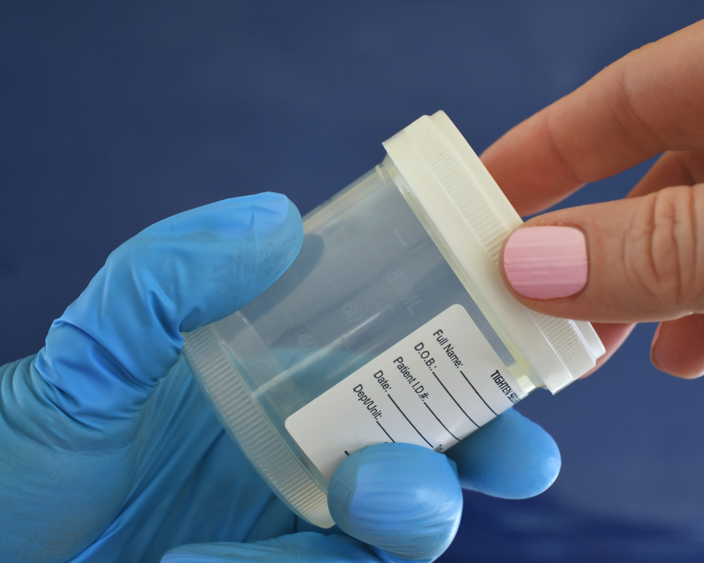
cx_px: 405
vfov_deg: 22.5
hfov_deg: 27.9
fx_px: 1417
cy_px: 283
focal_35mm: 68
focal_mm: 40
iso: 200
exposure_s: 1/60
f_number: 8
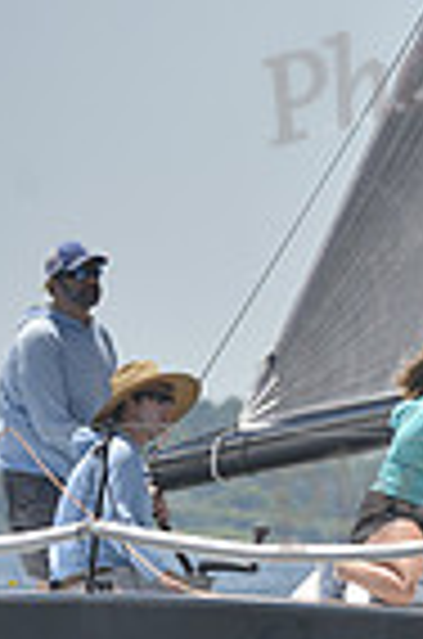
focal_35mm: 983
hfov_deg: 1.4
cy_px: 614
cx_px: 1134
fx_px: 17409
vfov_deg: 2.1
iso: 280
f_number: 5.6
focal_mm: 240
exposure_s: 1/1250
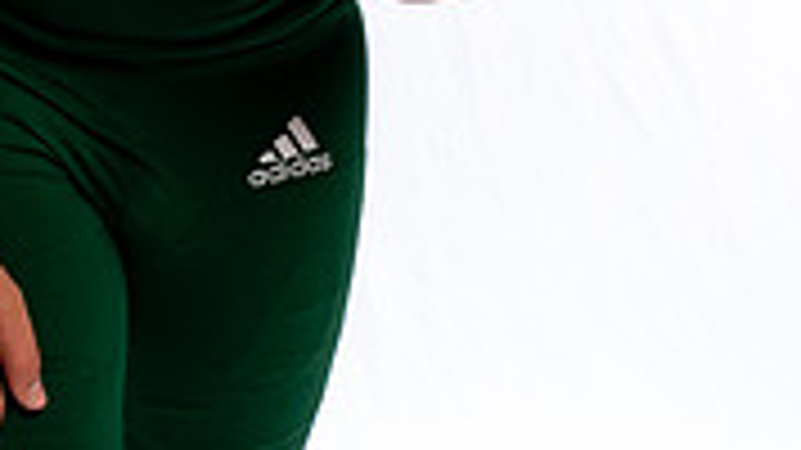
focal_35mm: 175
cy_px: -513
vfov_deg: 6.7
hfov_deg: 12.3
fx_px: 3716
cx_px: 166
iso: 125
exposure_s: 1/250
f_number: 8
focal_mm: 66
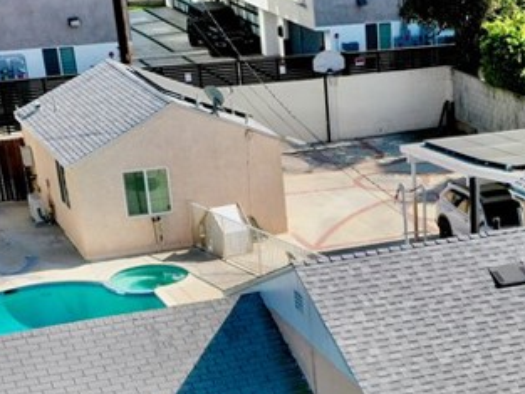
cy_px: 559
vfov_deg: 15.7
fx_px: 1335
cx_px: 522
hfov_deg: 21.5
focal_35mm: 88
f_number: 6.3
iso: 100
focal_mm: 10.26
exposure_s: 1/500
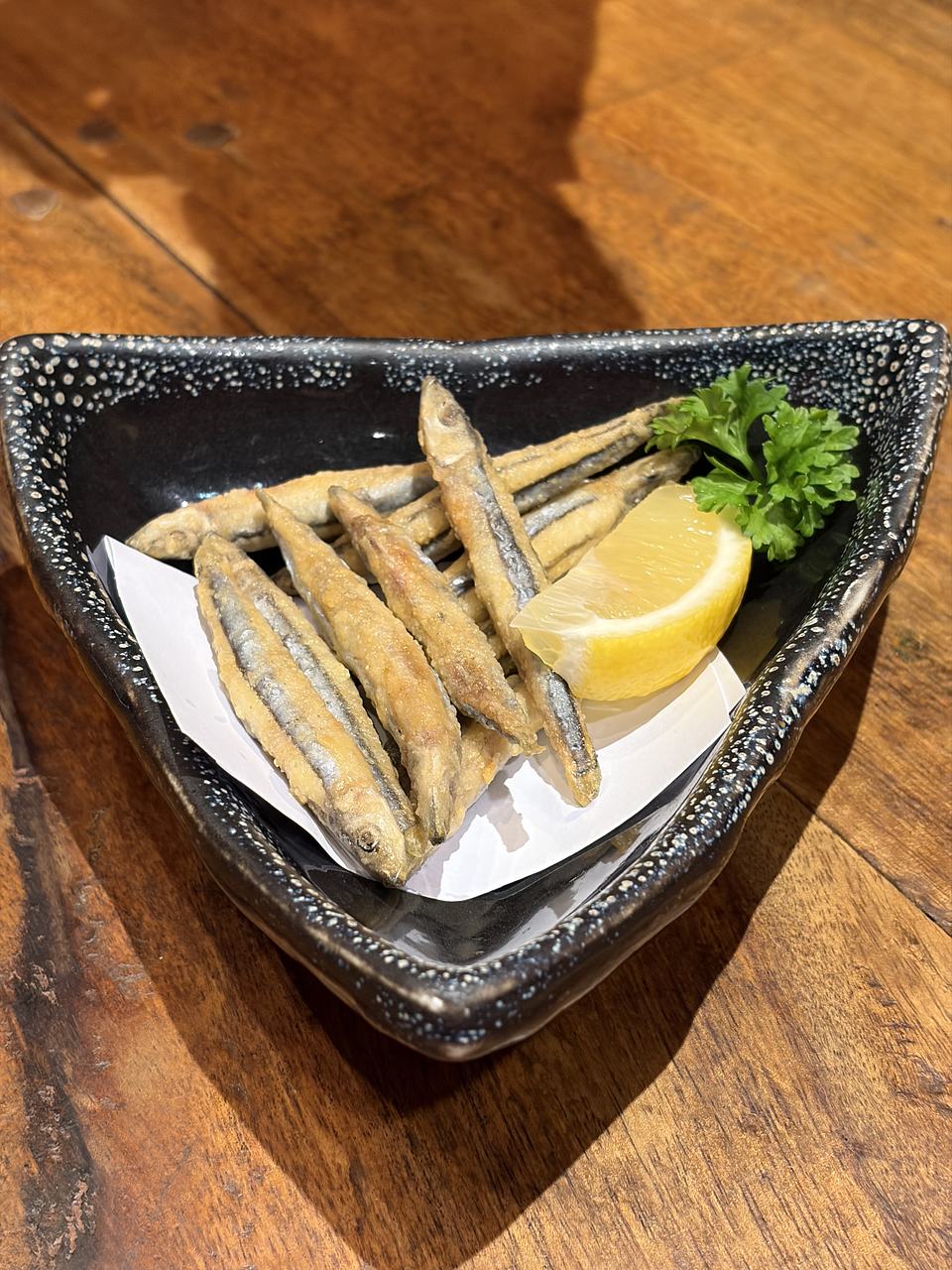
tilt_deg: -44.8
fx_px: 1907
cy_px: 635
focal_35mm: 52
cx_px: 476
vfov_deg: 36.8
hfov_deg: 28.0
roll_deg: +2.5
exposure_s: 1/33
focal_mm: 5.96
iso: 125
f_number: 1.6
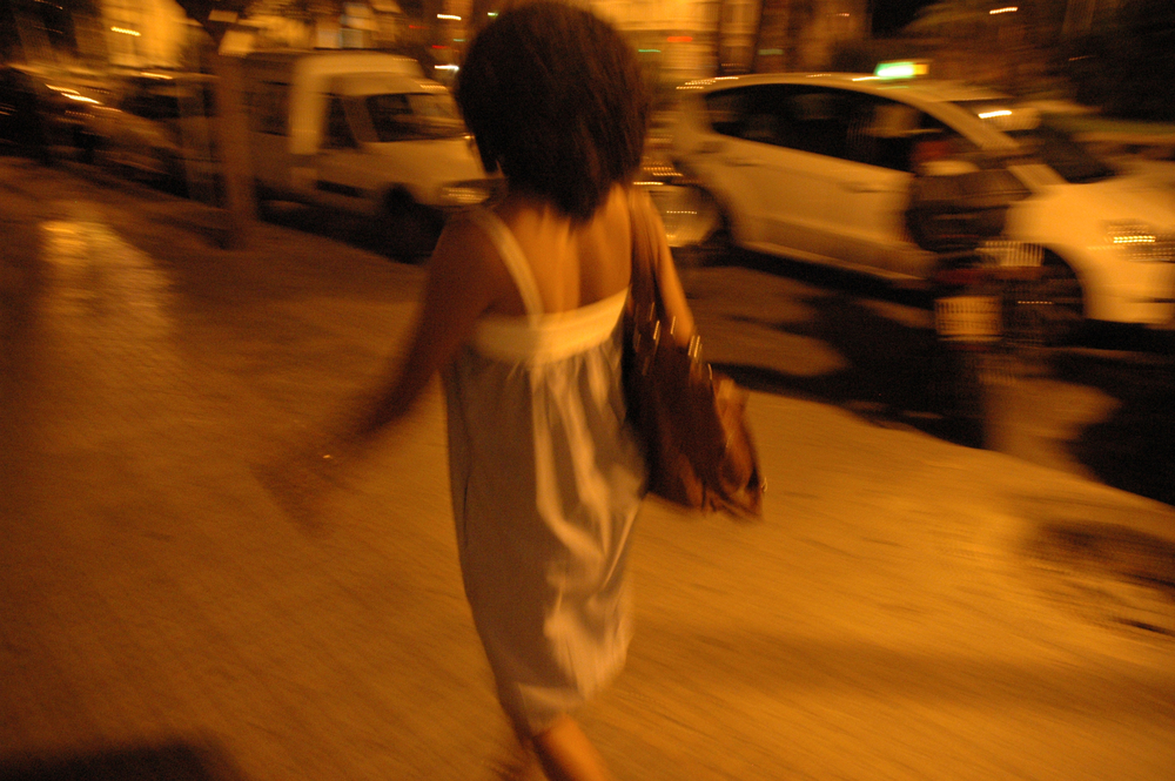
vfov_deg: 47.9
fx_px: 881
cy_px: 390
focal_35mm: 27
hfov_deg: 67.4
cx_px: 588
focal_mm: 18
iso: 1600
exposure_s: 1/13
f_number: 3.5
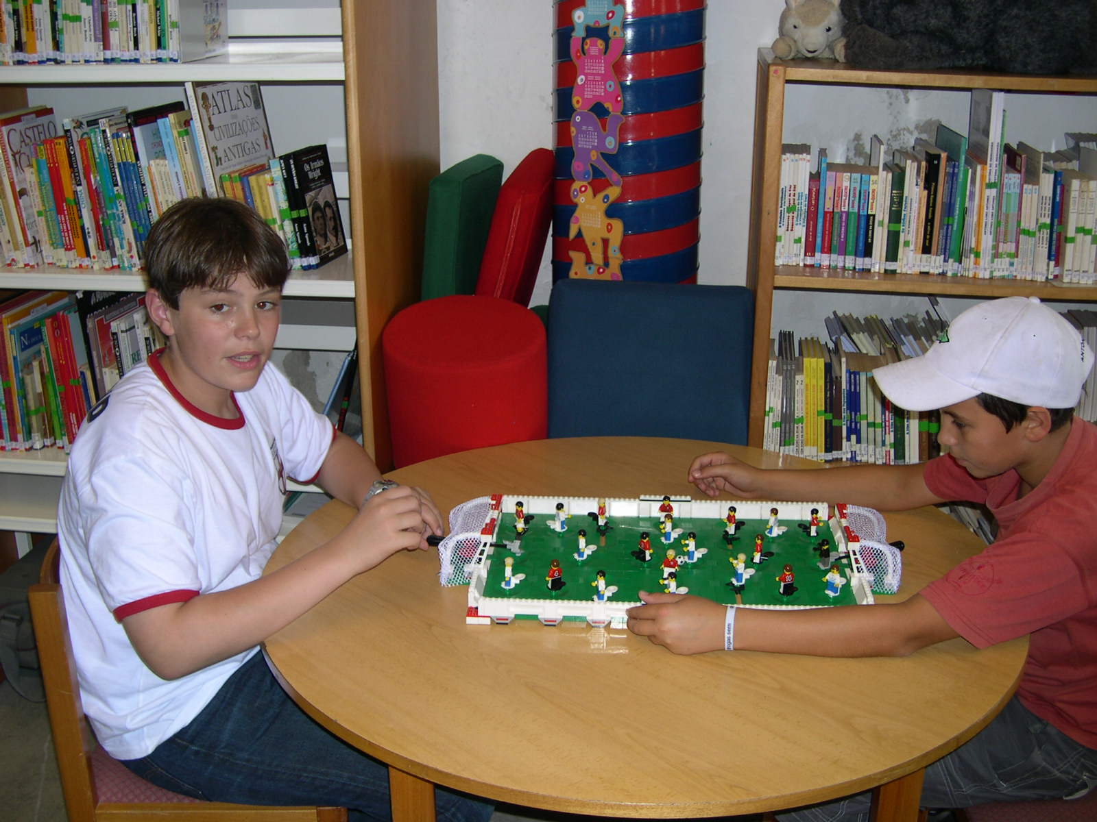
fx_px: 1204
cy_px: 411
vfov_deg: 37.7
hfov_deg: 49.0
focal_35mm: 38
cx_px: 548
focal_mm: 8
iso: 100
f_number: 2.8
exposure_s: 1/60
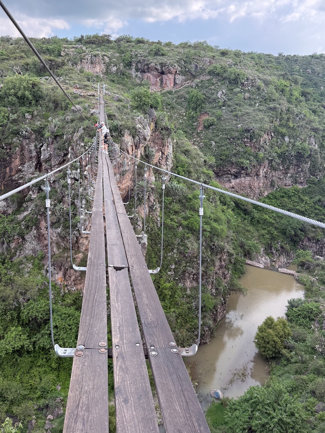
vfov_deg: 63.2
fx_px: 350
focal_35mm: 28
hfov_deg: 49.7
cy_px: 191
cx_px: 144
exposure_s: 1/654
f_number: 1.78
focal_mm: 6.76
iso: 100
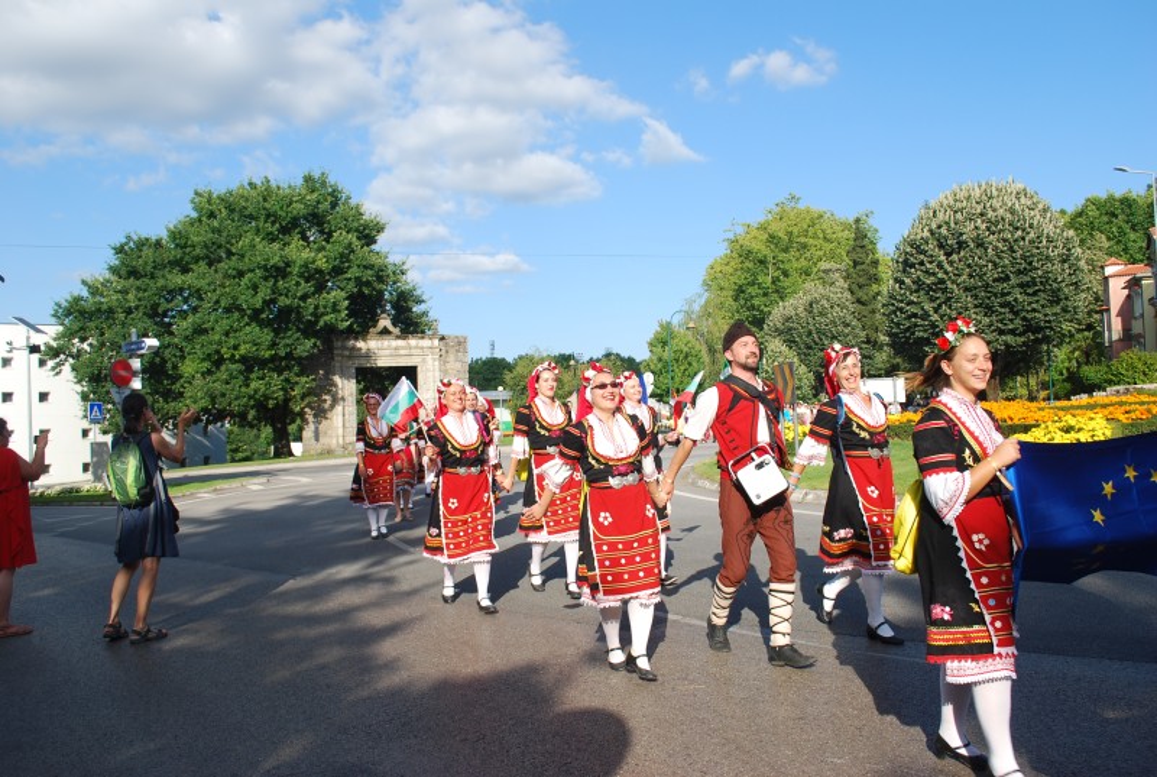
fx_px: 966
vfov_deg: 43.8
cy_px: 388
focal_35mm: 30
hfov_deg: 61.8
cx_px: 578
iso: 100
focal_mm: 20
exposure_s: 1/200
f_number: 7.1
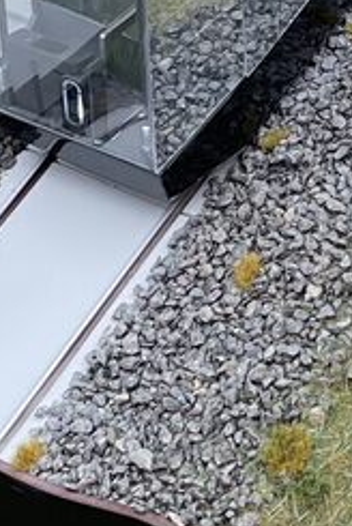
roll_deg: -2.8
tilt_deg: -29.1
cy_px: -114
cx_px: 406
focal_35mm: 141
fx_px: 2062
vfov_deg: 14.1
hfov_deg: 9.6
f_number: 1.6
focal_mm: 5.1
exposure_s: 1/572
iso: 32
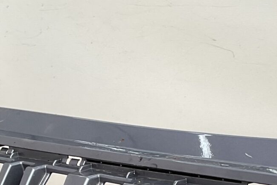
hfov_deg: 16.9
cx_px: 259
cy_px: 258
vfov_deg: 11.2
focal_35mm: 119
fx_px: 916
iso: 16
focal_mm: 3
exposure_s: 1/160
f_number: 1.8
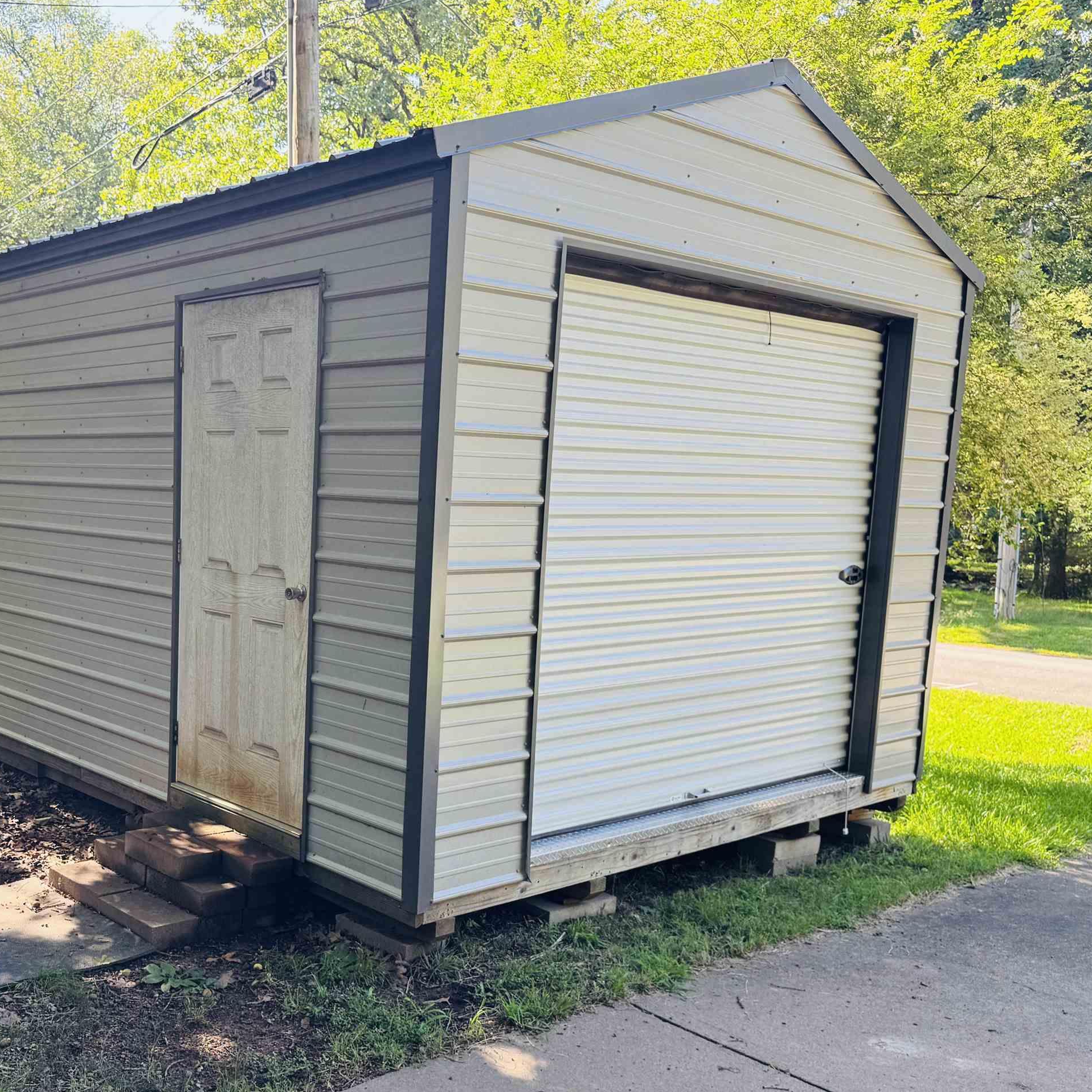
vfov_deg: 48.2
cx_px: 330
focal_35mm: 34
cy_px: 651
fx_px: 1213
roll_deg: +0.3
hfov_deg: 47.3
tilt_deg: -4.1
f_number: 1.78
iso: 64
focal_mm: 6.76
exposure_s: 1/230
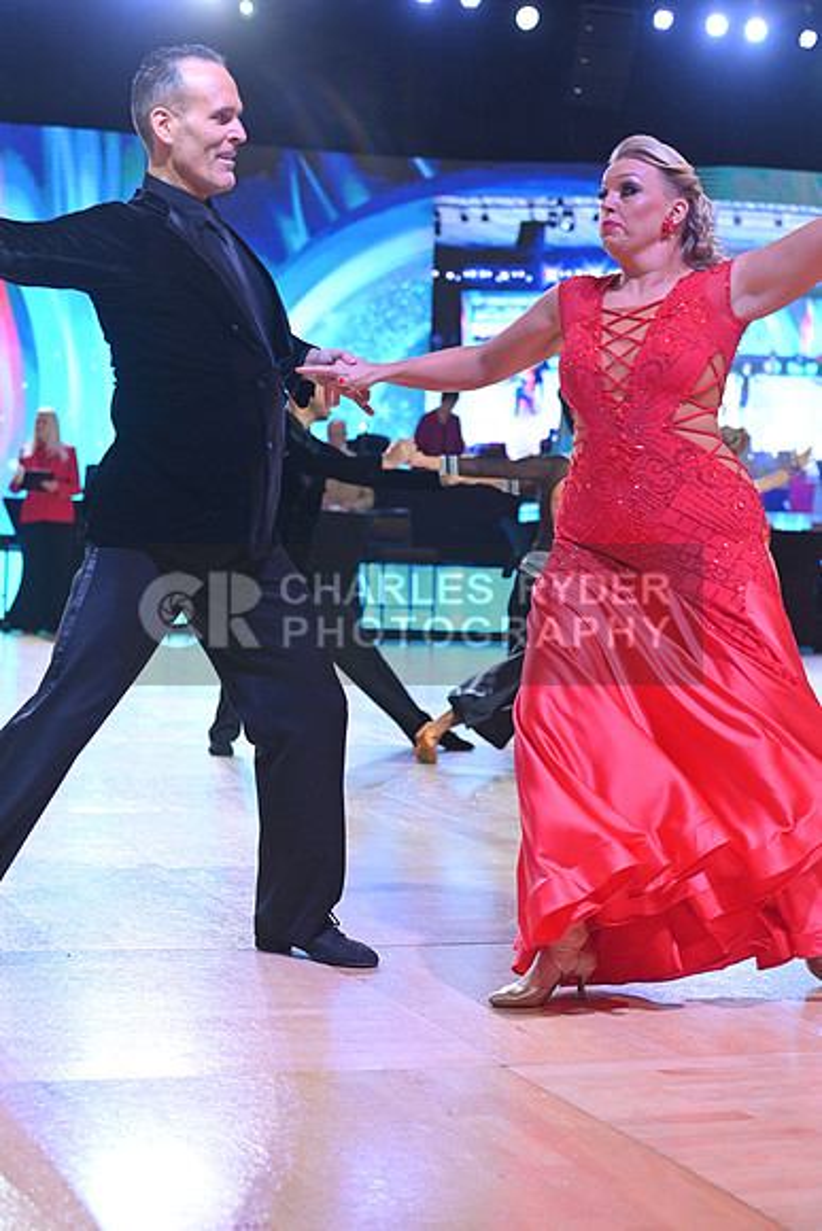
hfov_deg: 19.5
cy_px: 616
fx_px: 2396
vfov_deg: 28.8
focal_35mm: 70
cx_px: 411
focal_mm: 70
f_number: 4
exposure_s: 1/250
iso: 2000
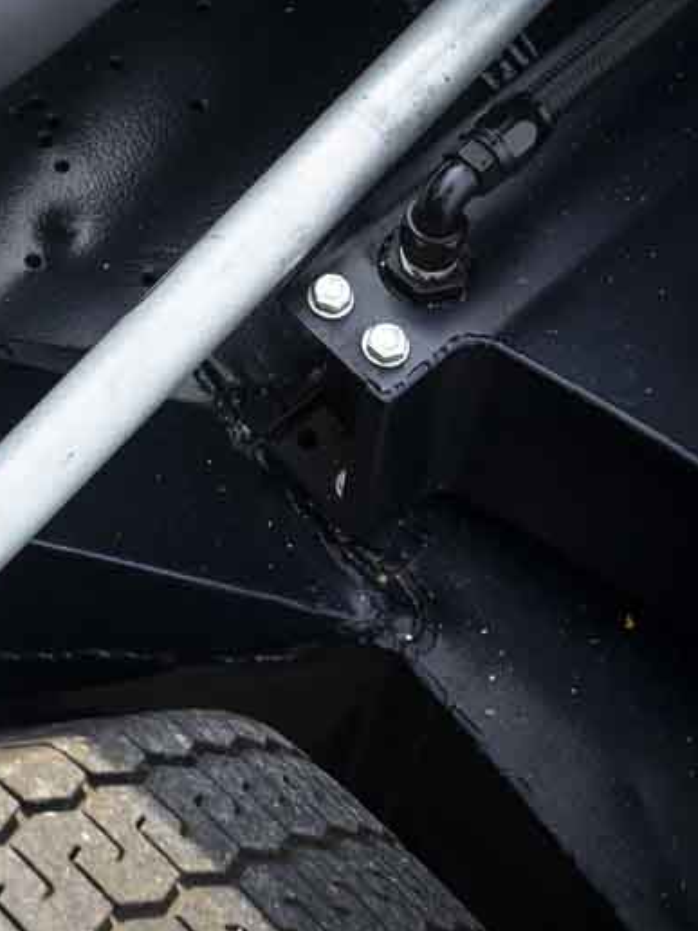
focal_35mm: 141
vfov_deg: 13.4
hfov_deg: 10.2
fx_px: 3791
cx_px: -337
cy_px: -348
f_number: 7.1
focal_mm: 35
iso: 100
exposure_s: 1/100
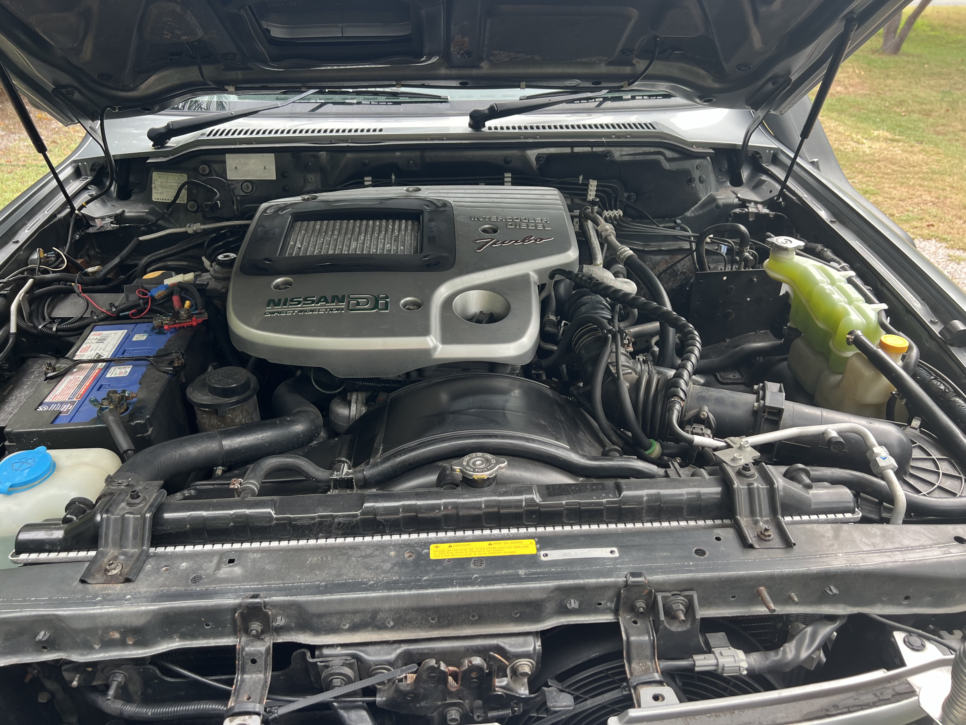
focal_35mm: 26
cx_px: 483
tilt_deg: -30.0
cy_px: 362
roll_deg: -0.1
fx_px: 726
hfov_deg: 67.3
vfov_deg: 53.1
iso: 40
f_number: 1.5
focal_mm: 5.7
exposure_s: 1/168
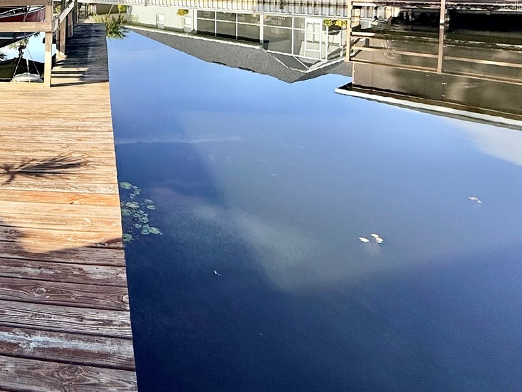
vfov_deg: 42.1
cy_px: 5
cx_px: 18
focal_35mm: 29
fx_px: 437
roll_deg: +1.7
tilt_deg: -4.2
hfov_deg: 51.4
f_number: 2.2
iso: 50
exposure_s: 1/1368
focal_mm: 2.22
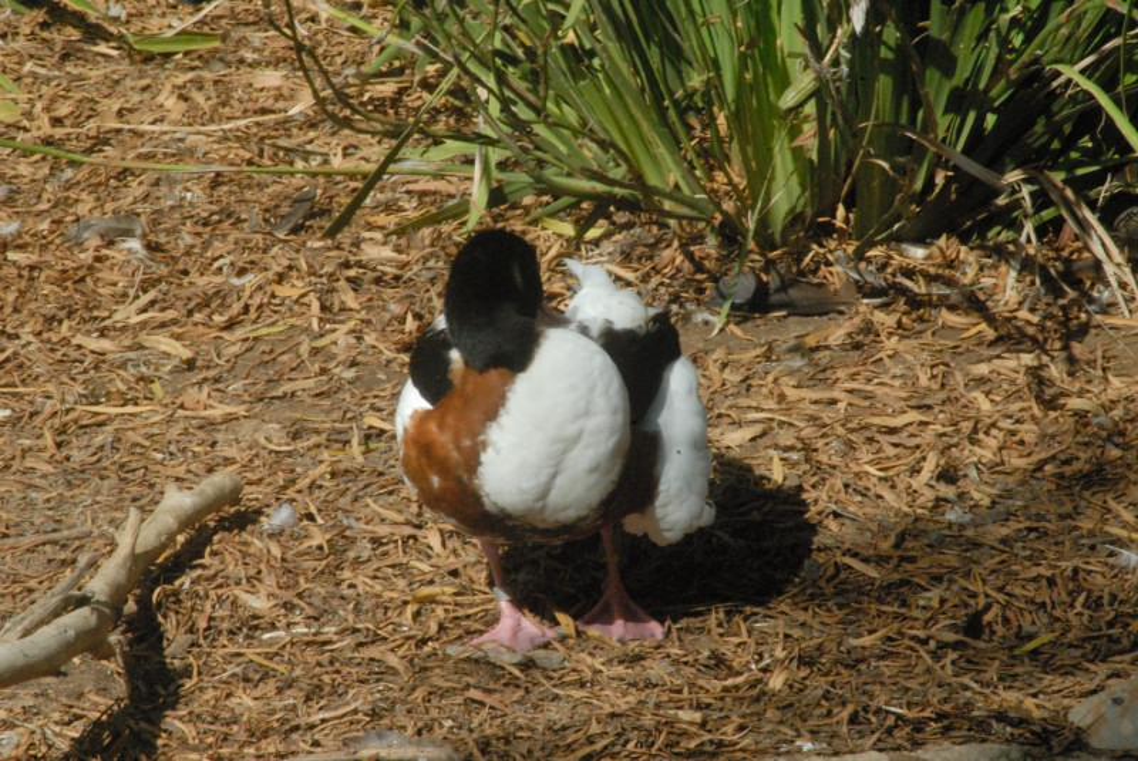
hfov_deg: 4.6
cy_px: 380
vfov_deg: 3.1
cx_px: 569
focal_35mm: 450
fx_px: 14238
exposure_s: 1/125
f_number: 45
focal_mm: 300
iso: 1600
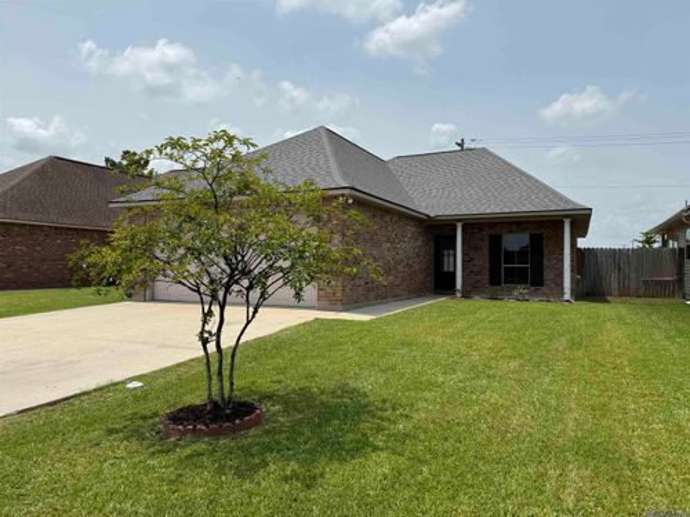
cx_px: 345
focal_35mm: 24
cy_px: 258
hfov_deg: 71.6
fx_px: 478
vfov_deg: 56.8
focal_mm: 6.76
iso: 80
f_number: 1.78
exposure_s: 1/6711
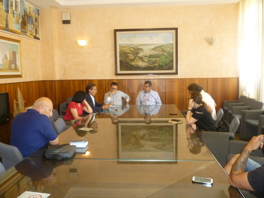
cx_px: 132
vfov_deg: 48.2
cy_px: 99
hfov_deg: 61.7
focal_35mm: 29
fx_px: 221
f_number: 3.3
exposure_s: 1/30
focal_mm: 5.2
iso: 400
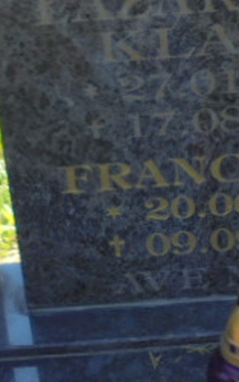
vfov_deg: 21.9
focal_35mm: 92
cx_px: 161
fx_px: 958
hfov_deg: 14.2
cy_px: 24
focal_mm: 6.1
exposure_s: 1/200
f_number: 4
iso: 100
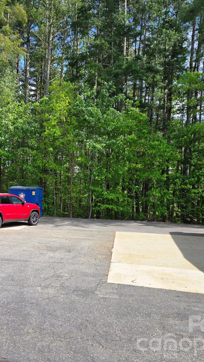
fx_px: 327
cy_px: 178
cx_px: 35
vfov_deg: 58.0
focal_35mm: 34
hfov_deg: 33.5
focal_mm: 5.4
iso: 25
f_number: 1.8
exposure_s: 1/843
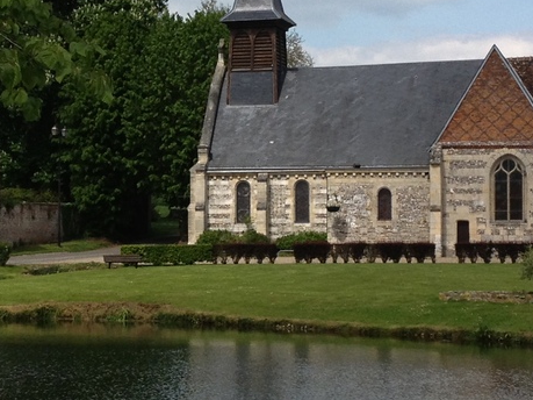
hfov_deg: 16.1
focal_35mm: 122
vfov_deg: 12.1
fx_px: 1878
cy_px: 201
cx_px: 160
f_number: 2.4
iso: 50
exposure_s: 1/1534
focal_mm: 4.28
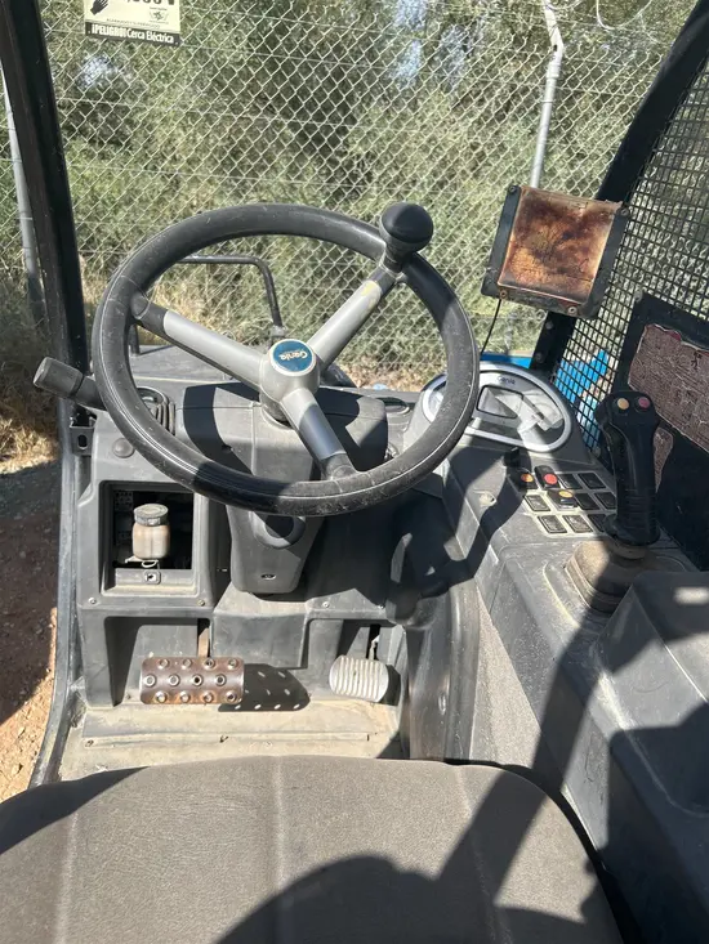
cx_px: 354
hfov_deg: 53.1
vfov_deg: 67.3
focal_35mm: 26
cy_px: 472
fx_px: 710
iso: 50
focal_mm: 5.7
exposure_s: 1/2457
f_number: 1.5
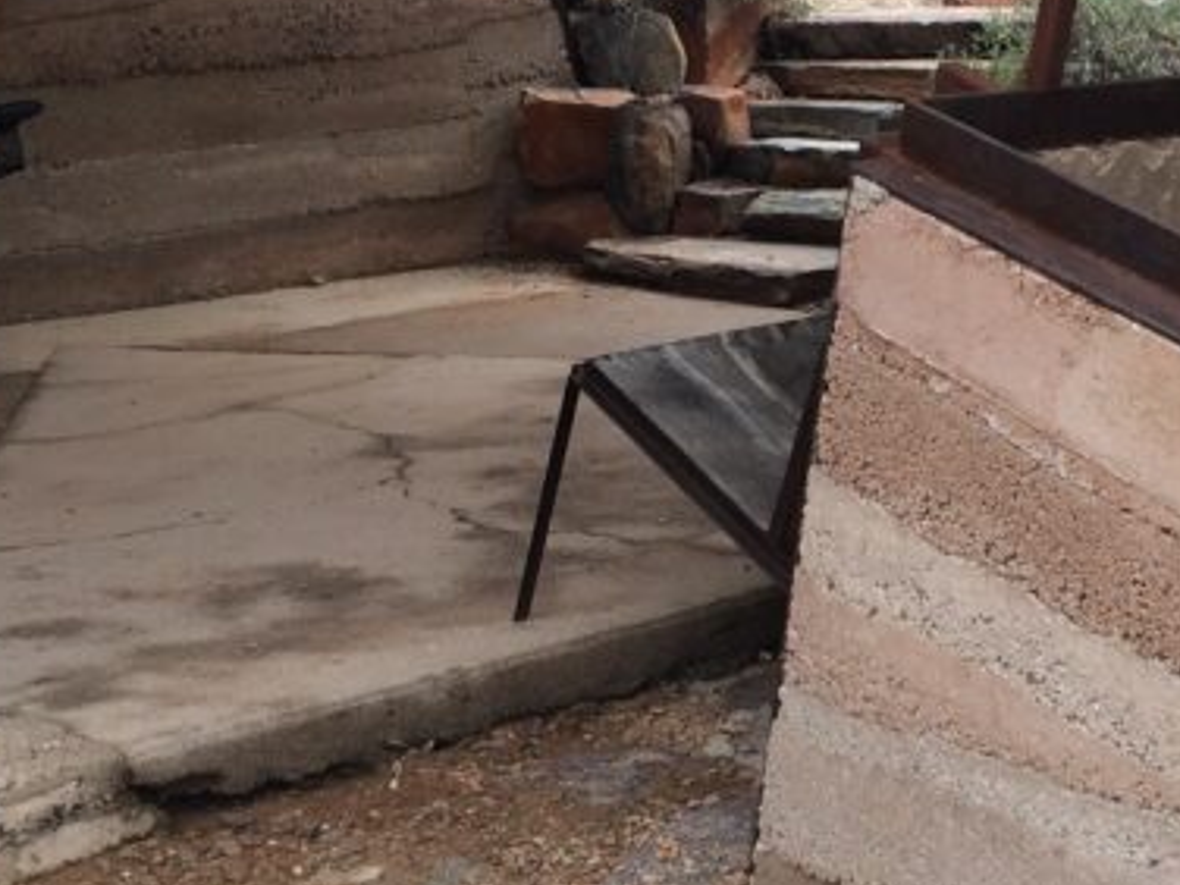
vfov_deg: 18.6
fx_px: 2693
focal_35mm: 79
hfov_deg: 24.2
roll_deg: +2.4
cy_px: 304
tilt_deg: -10.3
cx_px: 1011
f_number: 2.2
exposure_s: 1/387
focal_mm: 4.15
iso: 32
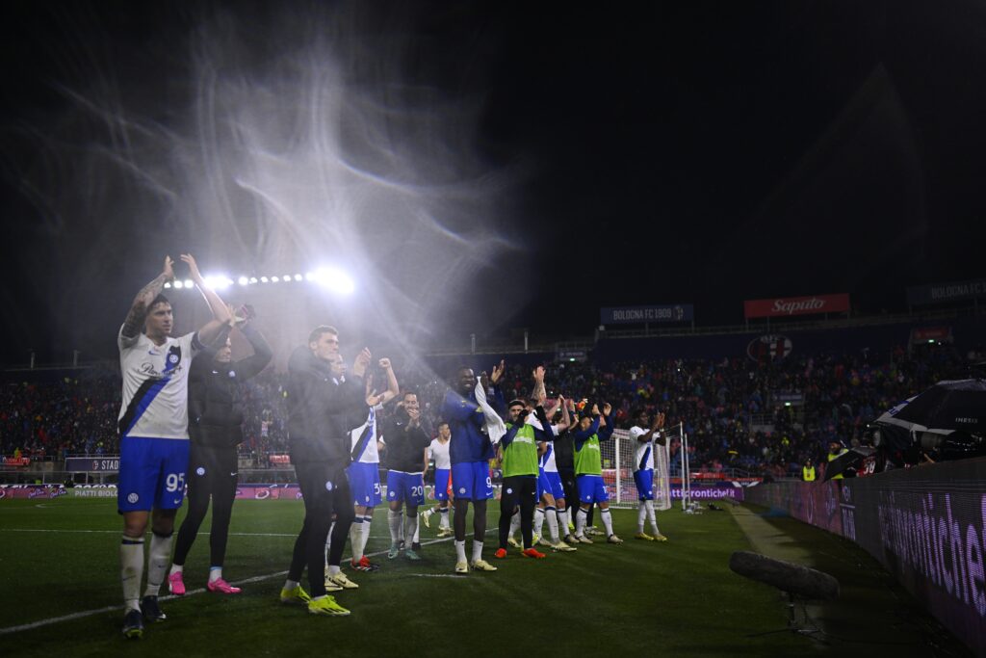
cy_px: 329
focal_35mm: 35
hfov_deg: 54.4
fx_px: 959
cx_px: 493
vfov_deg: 37.9
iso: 1000
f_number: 1.8
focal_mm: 35
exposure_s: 1/3200
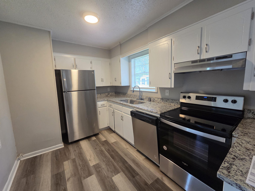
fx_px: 96
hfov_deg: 106.2
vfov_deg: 89.9
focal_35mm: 13
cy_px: 96
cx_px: 128
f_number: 2.2
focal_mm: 2.2
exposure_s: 1/60
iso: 320
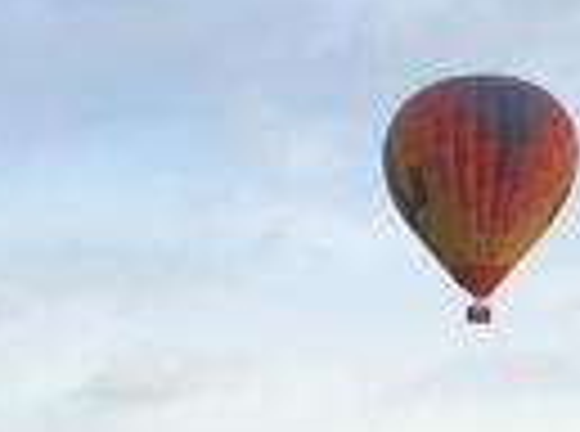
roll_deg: -0.8
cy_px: 1030
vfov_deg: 6.1
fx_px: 3860
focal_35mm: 231
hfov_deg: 8.5
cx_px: -27
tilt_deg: +4.5
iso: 25
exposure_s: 1/509
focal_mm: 4.15
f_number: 2.2
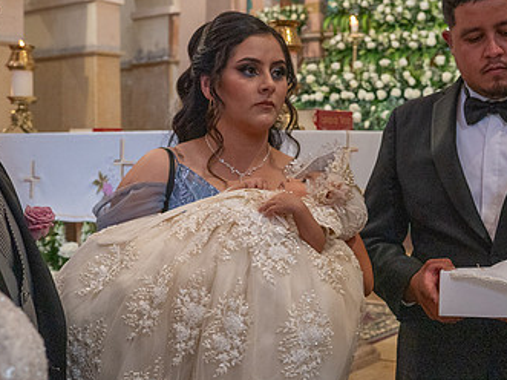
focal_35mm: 59
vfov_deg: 24.8
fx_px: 864
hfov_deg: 32.4
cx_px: 337
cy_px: 206
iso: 2500
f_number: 5
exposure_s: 1/100
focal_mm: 35
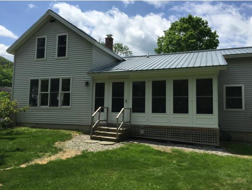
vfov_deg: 48.3
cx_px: 126
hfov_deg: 61.6
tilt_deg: +4.9
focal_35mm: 29
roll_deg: -2.8
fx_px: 211
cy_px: 95
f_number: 2.2
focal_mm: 4.15
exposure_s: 1/2639
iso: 32
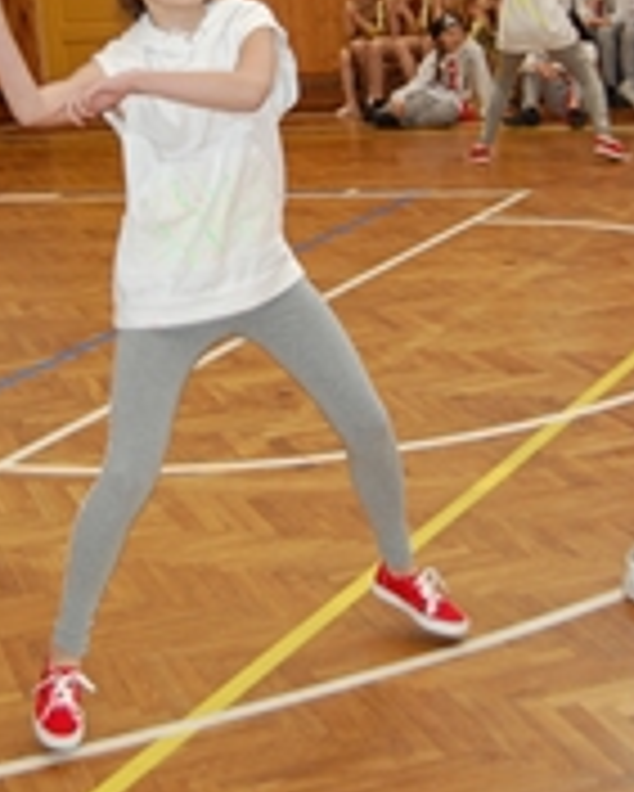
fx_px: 1875
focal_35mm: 80
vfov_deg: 23.4
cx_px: 216
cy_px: 126
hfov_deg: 19.1
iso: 400
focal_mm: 20
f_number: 3.8
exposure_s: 1/60
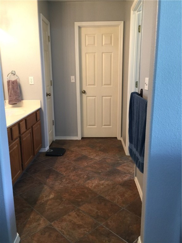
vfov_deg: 61.7
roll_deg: +0.4
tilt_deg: -12.2
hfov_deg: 48.2
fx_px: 203
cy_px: 122
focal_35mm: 29
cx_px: 91
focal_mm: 4.15
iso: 32
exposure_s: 1/15
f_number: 2.2
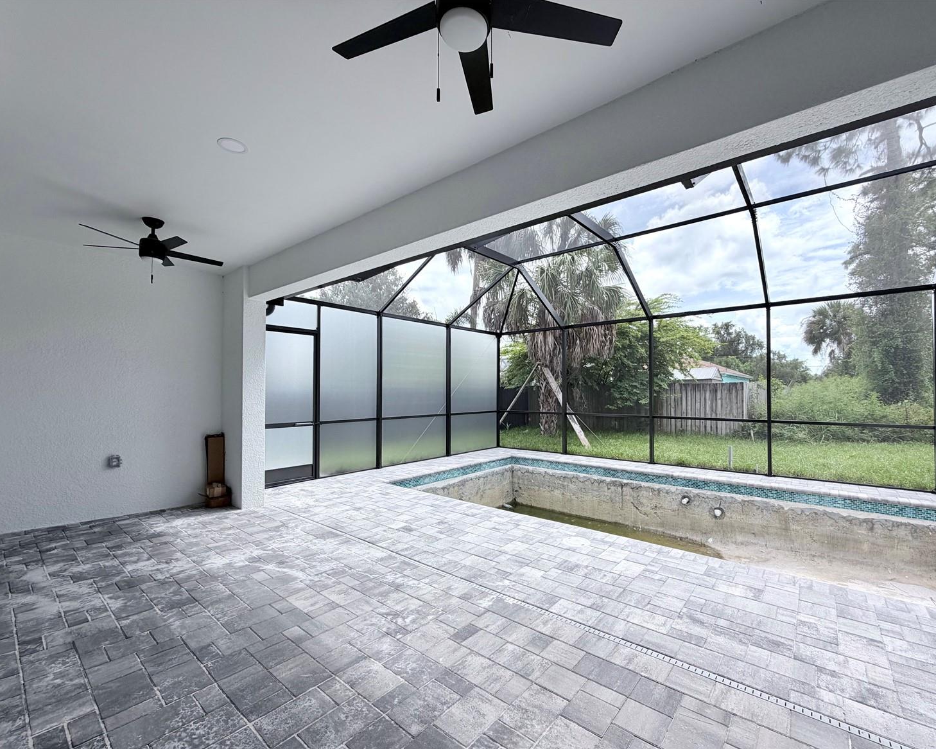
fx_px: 415
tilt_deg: +1.1
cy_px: 384
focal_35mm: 15
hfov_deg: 96.7
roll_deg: +0.5
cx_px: 489
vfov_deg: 84.0
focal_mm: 2.22
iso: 40
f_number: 2.2
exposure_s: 1/502
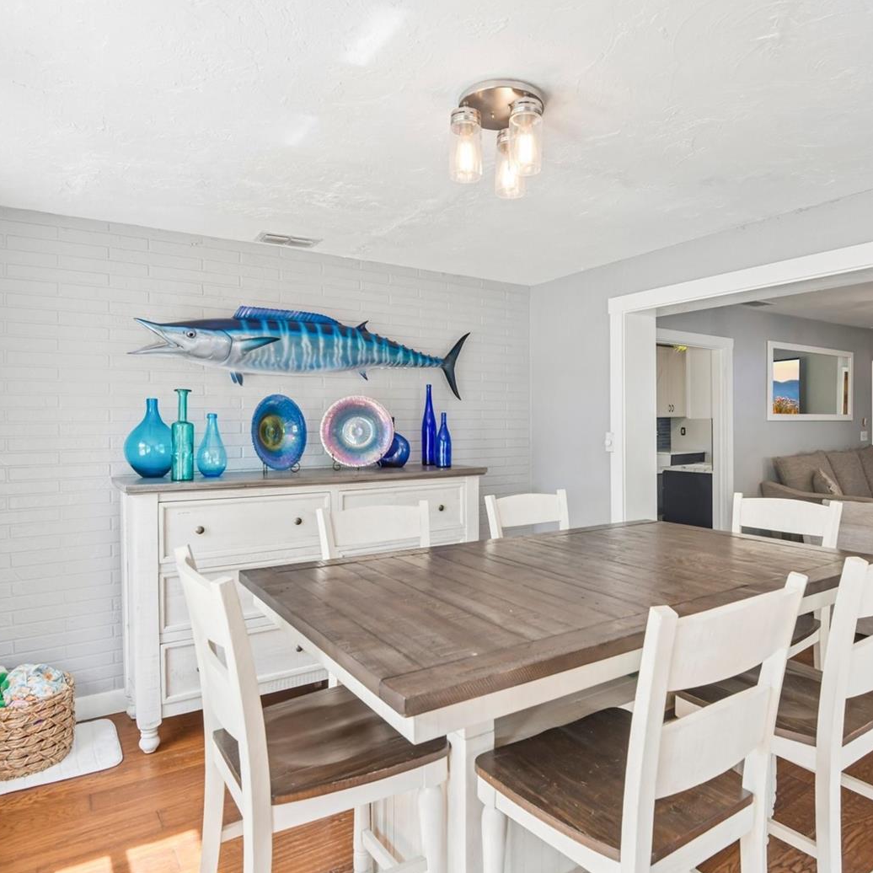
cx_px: 487
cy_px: 435
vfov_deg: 72.1
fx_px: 599
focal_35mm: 21
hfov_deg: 71.9
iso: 400
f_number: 8
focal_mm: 16
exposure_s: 1/30
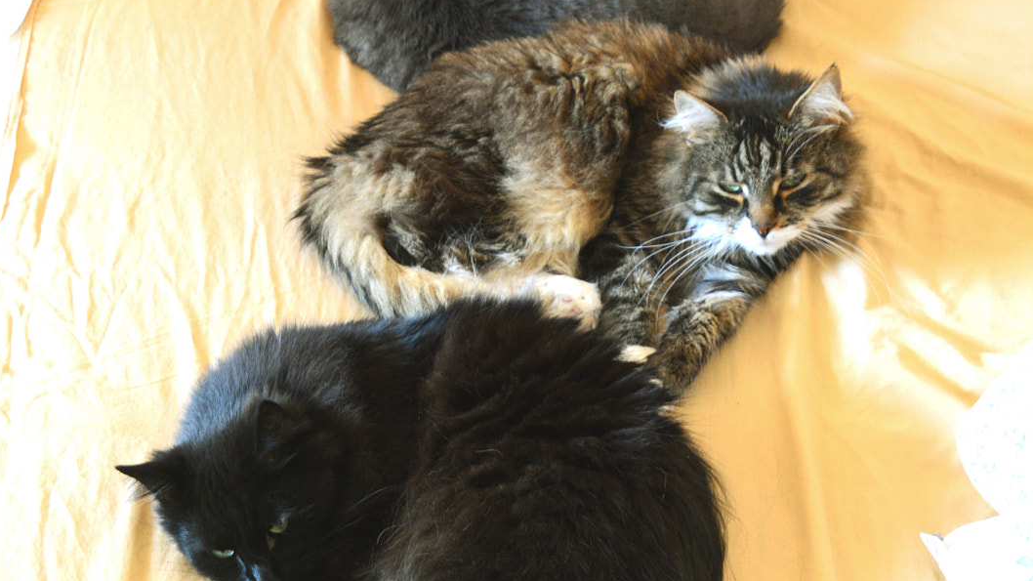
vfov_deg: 15.7
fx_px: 2082
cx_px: 515
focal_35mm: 76
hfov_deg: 27.9
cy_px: 521
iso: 800
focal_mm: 32
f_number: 5.6
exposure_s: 1/8
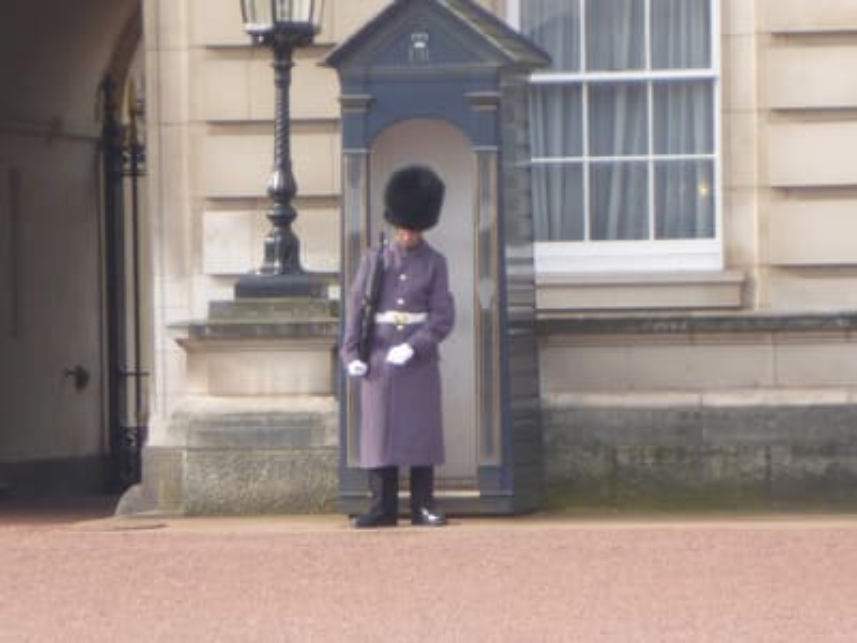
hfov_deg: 7.0
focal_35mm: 282
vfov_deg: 5.3
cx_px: 428
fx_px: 6982
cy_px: 322
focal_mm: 22.8
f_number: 5.9
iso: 160
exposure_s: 1/125
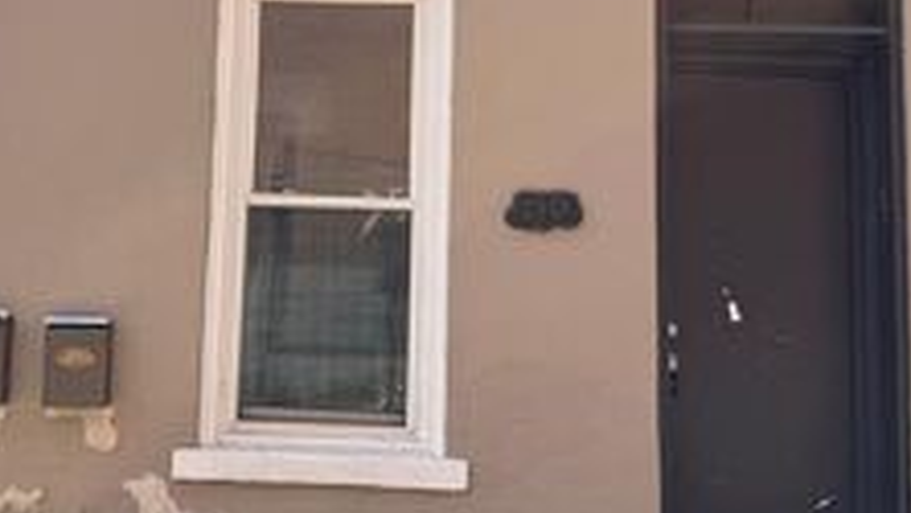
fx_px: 1426
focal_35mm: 59
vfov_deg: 19.8
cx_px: 291
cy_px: 6
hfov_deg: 35.0
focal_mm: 6.76
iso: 80
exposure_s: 1/1767
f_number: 1.78
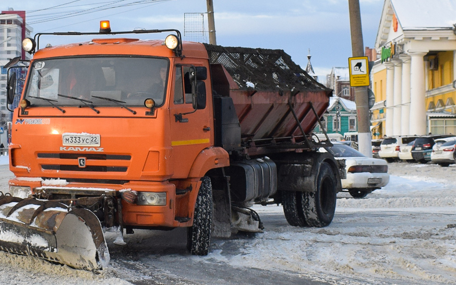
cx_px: 150
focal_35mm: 42
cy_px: 104
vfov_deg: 30.4
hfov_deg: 46.4
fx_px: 522
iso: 400
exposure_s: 1/800
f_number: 5
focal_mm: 20
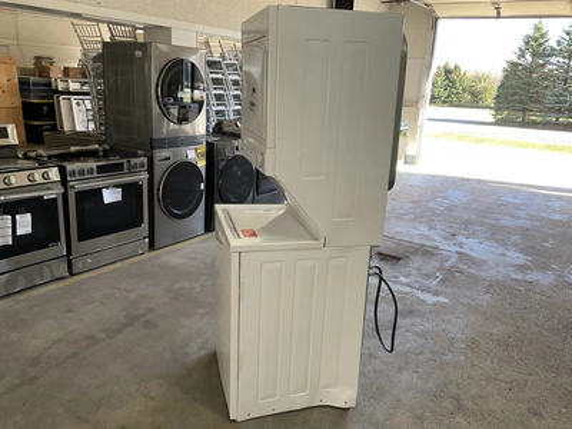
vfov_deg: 48.2
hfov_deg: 61.7
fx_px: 479
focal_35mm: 29
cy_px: 214
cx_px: 286
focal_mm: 3
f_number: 1.8
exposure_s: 1/120
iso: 64
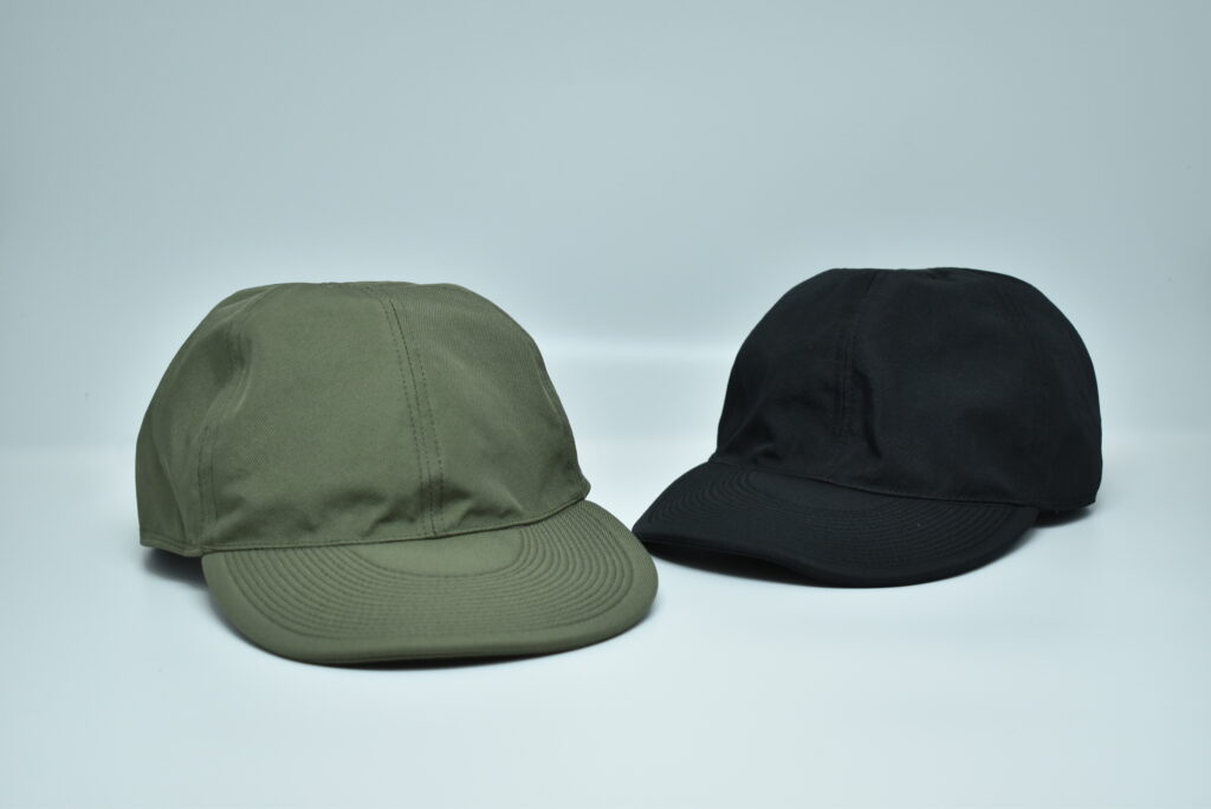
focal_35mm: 57
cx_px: 606
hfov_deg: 35.0
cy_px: 404
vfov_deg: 23.8
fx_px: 1918
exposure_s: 1/80
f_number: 5.6
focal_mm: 38
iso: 800
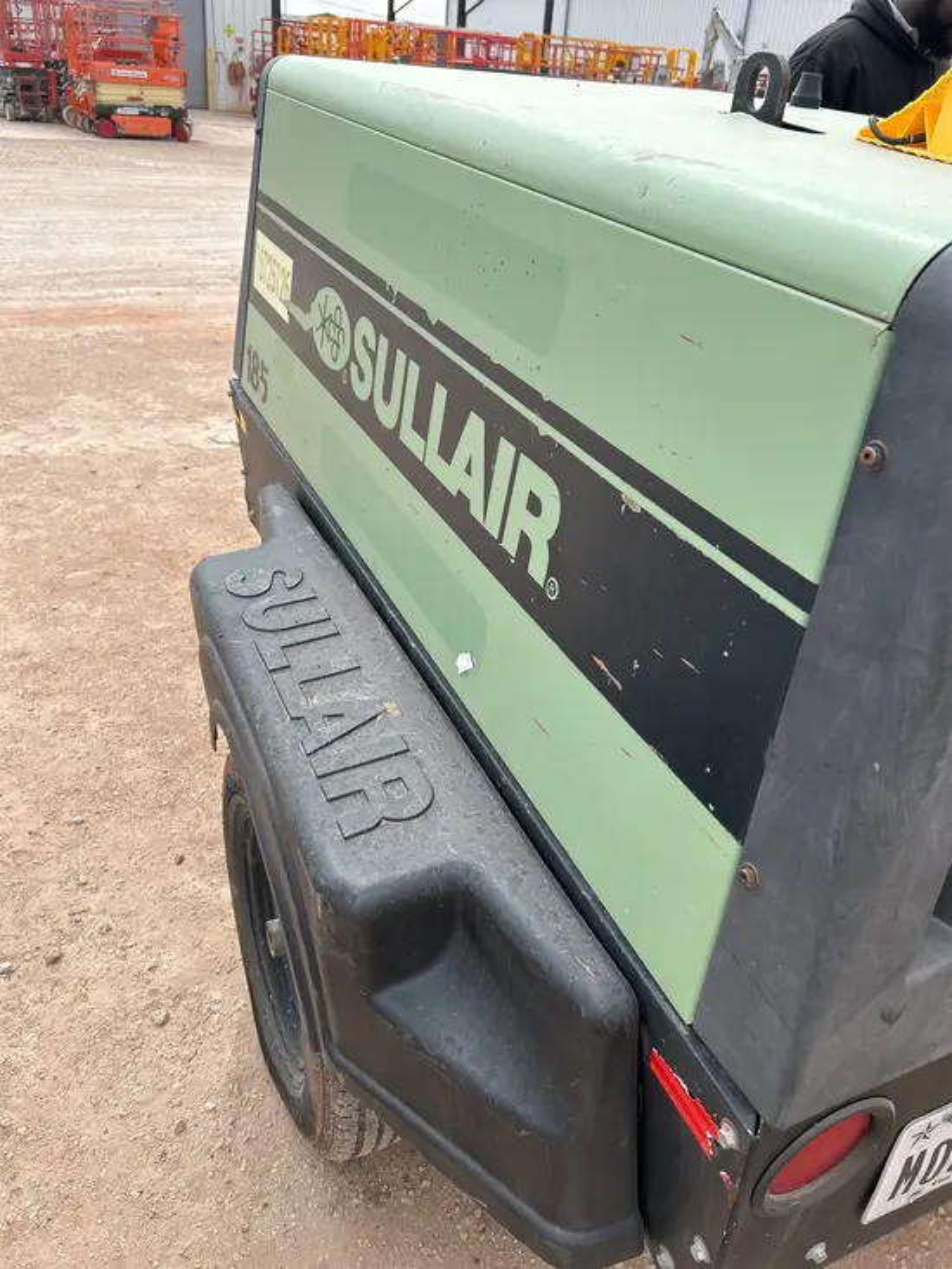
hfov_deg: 53.1
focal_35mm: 26
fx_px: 953
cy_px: 634
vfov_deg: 67.3
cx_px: 476
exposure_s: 1/2695
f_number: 1.5
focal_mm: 5.7
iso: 50
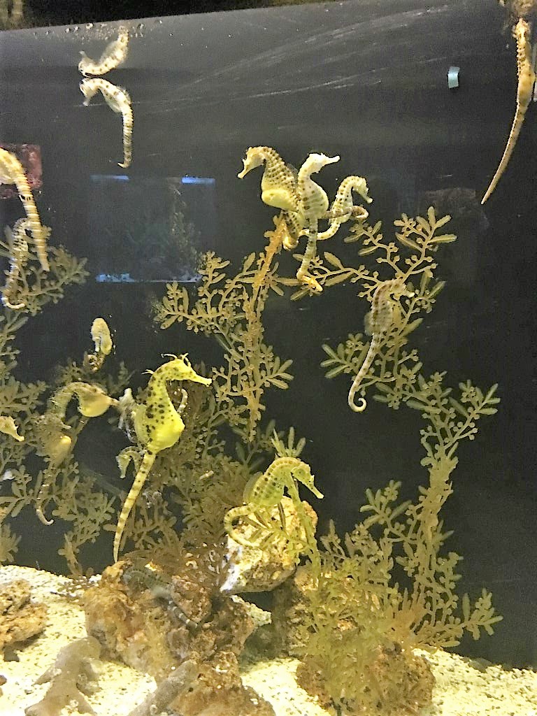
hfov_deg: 48.2
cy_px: 358
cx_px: 268
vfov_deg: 61.7
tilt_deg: -12.4
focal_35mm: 29
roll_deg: -0.6
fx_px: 600
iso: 640
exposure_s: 1/17
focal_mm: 4.15
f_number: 2.2
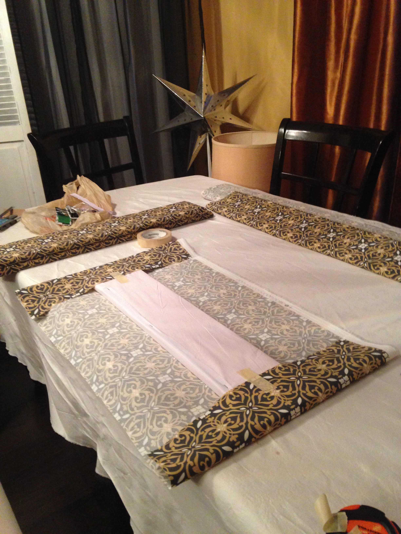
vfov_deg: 55.4
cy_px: 267
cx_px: 200
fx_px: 510
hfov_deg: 42.9
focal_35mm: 33
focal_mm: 4.12
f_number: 2.4
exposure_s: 1/20
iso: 400
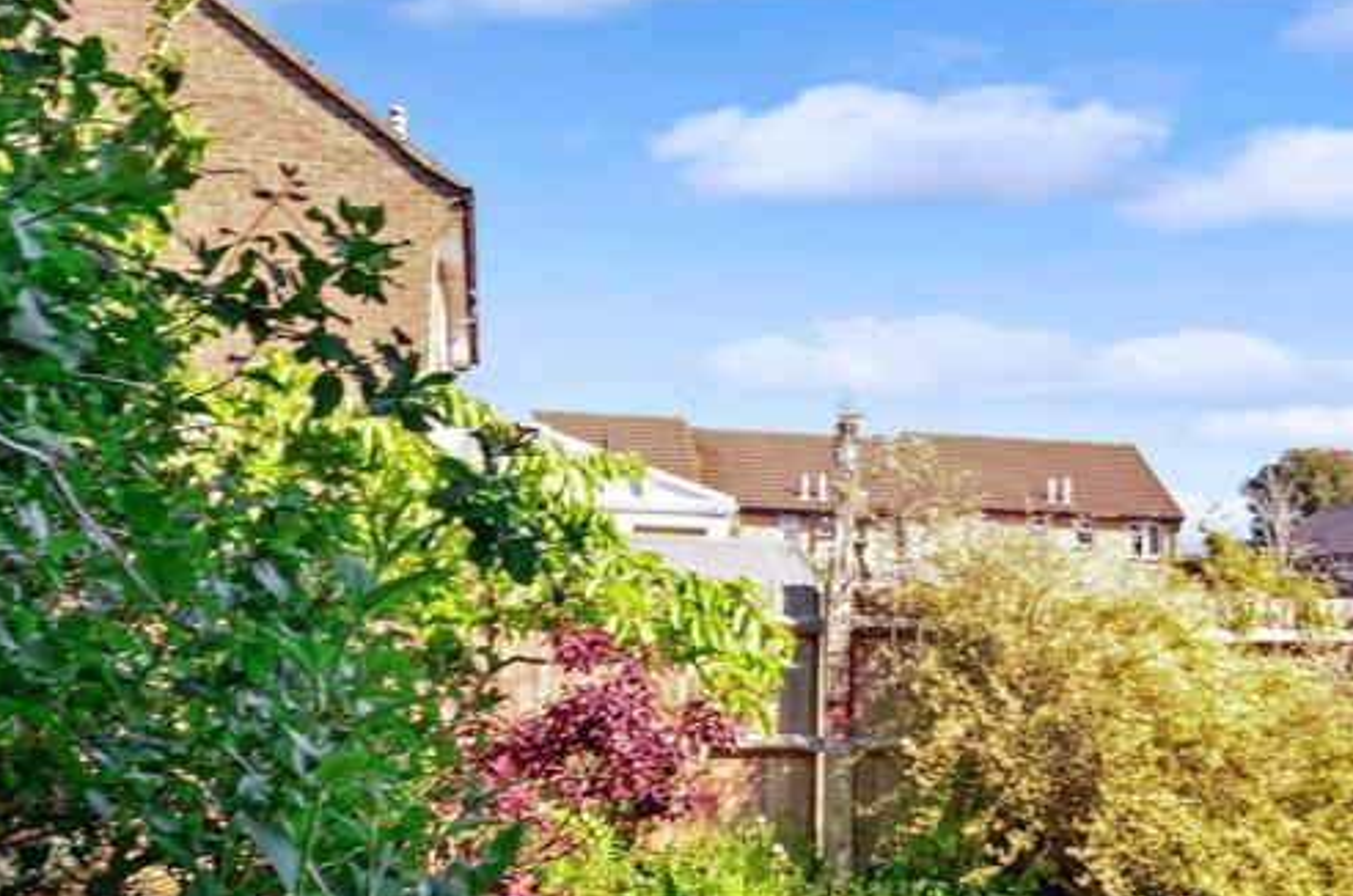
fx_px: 1500
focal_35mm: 40
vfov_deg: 33.0
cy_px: 583
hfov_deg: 48.5
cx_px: 740
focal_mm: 20
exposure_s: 1/15
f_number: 14
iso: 200
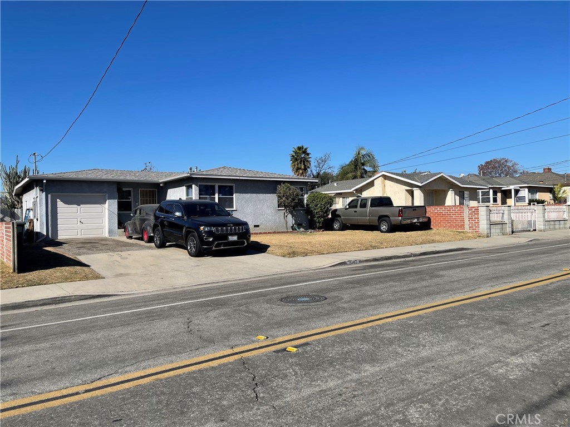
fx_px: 412
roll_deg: +3.1
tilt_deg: -1.2
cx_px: 285
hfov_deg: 69.4
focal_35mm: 25
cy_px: 214
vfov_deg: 54.9
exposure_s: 1/3922
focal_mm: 5.1
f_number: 1.6
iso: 32
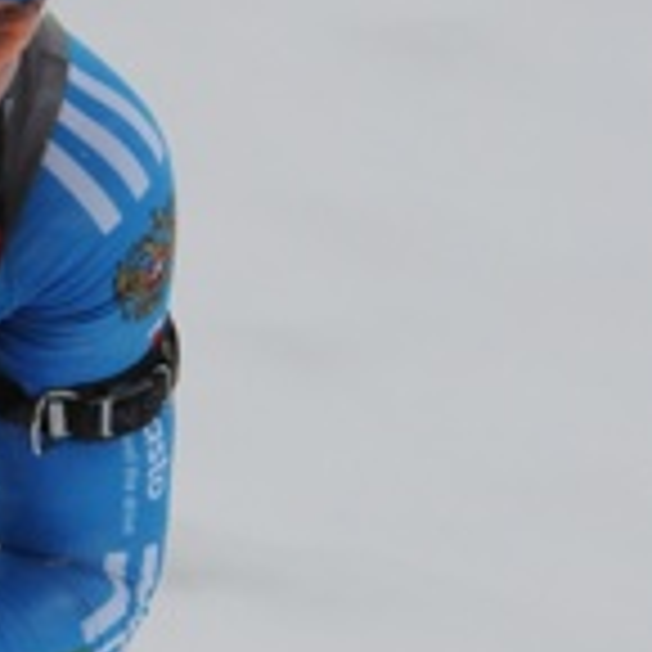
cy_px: 250
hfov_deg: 2.9
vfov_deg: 2.9
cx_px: -252
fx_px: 12786
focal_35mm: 600
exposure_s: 1/500
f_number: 9
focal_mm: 122
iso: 1600
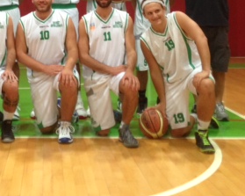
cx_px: 42
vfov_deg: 20.1
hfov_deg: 25.2
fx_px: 536
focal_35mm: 74
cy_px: 0
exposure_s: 1/20
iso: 160
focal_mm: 4.13
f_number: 2.4
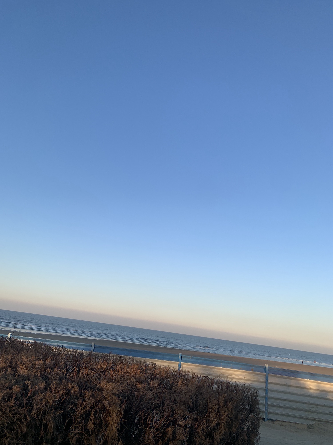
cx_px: 166
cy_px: 222
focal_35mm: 26
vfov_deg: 67.3
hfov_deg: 53.1
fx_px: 333
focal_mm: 4.25
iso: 25
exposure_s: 1/1076
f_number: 1.8
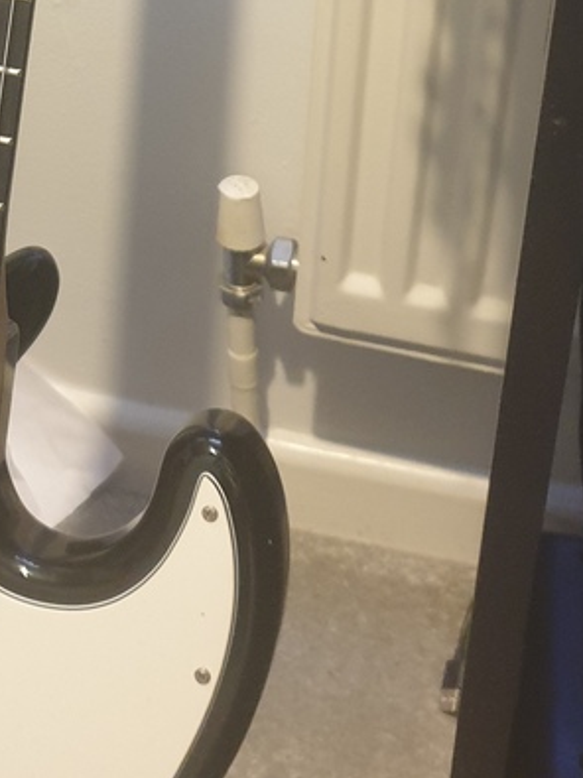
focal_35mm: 79
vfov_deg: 23.4
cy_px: -49
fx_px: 1775
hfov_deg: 17.7
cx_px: -120
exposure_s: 1/20
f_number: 1.5
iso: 320
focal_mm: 4.3
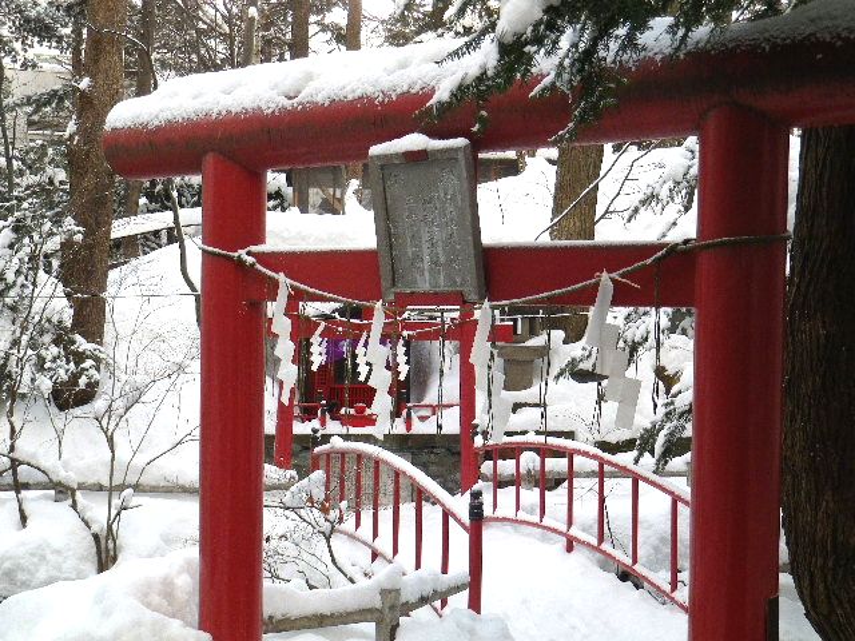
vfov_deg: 29.7
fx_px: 1210
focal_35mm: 49
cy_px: 320
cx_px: 428
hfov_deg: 38.9
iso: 200
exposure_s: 1/60
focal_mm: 8.7
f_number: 4.2
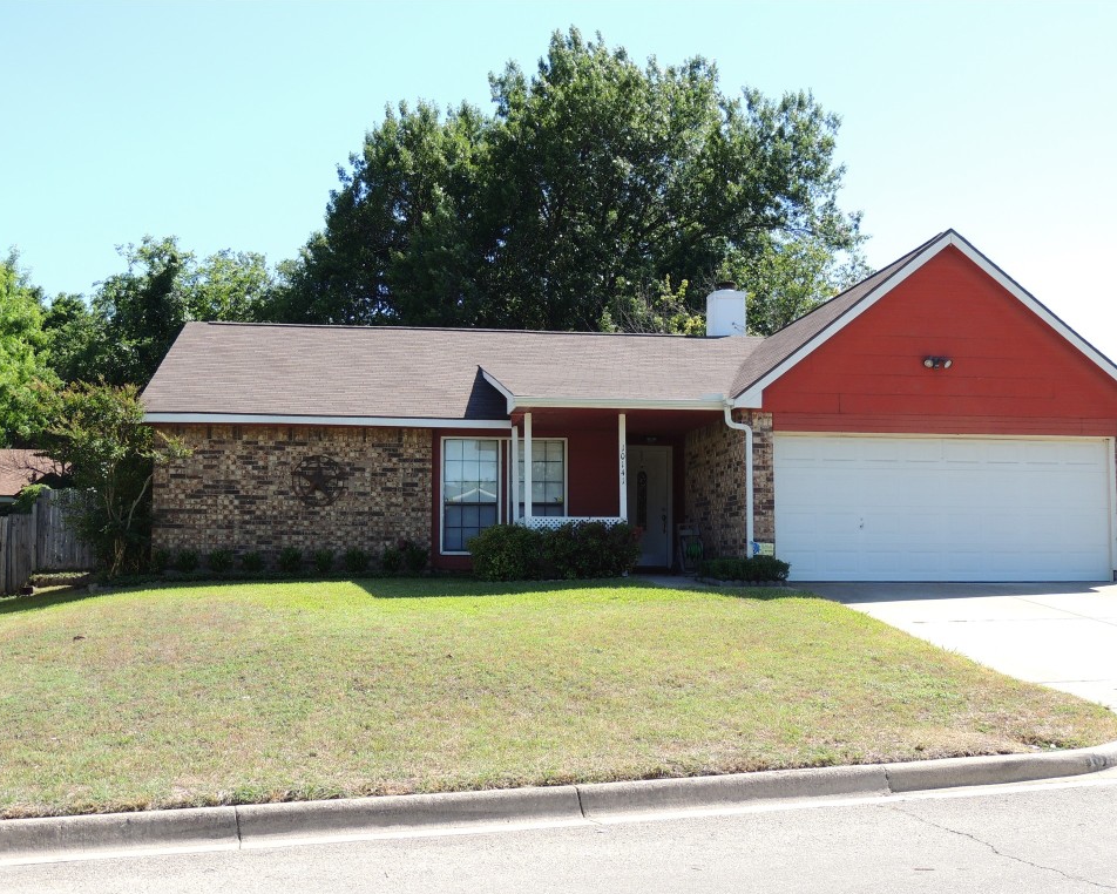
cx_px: 554
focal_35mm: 42
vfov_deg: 35.7
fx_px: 1389
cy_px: 449
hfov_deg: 43.8
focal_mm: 7.1
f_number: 3.3
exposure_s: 1/500
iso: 100
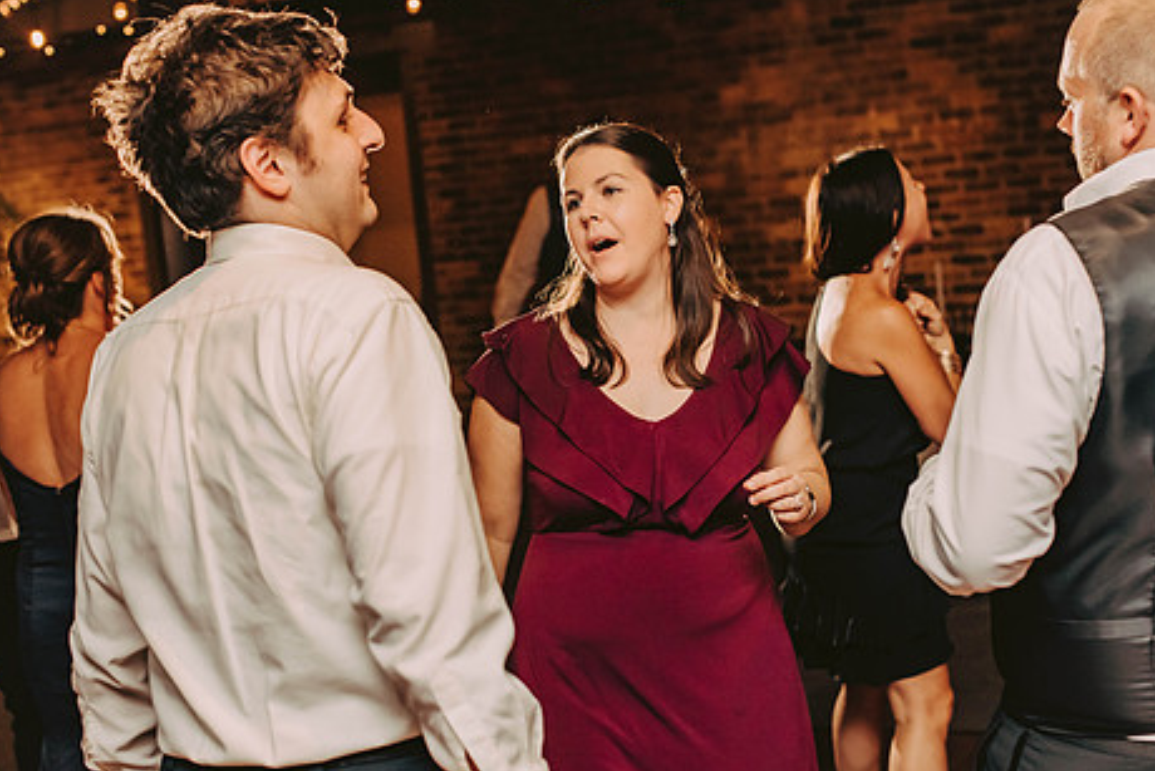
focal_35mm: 63
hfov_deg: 31.9
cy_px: 418
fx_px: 2022
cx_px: 610
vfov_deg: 21.6
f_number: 3.2
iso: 2000
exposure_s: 1/200
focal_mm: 50
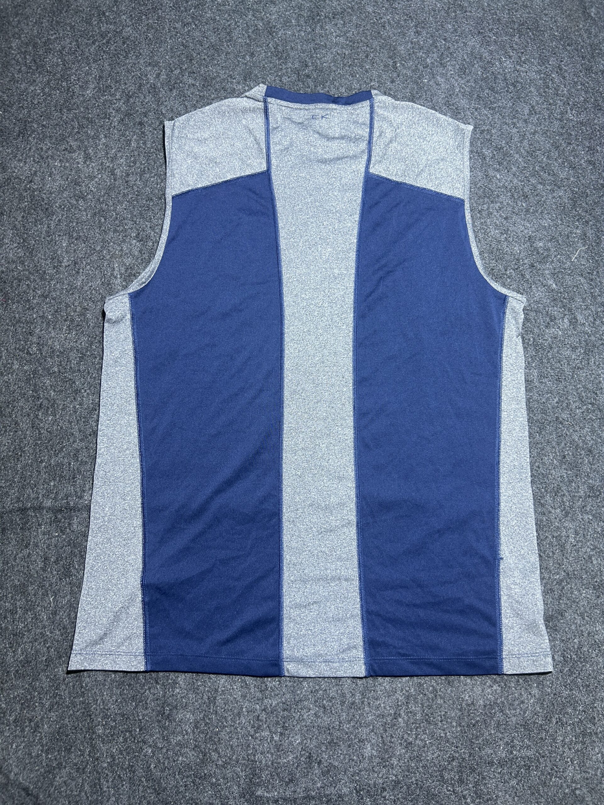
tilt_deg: -51.6
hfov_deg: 53.1
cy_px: 402
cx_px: 302
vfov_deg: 67.3
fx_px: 605
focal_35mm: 26
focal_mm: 5.7
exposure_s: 1/50
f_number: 1.5
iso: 125
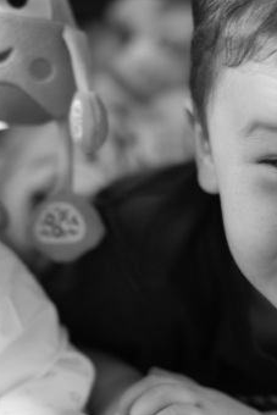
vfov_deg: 18.1
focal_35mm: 113
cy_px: 208
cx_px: 93
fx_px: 1303
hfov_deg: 12.1
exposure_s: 1/60
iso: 400
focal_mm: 50
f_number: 2
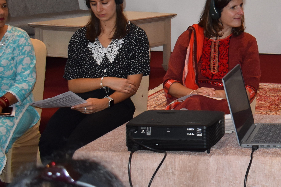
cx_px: 398
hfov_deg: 18.0
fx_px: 809
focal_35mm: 104
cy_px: -58
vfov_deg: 12.8
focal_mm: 21
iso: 800
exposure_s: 1/100
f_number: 5
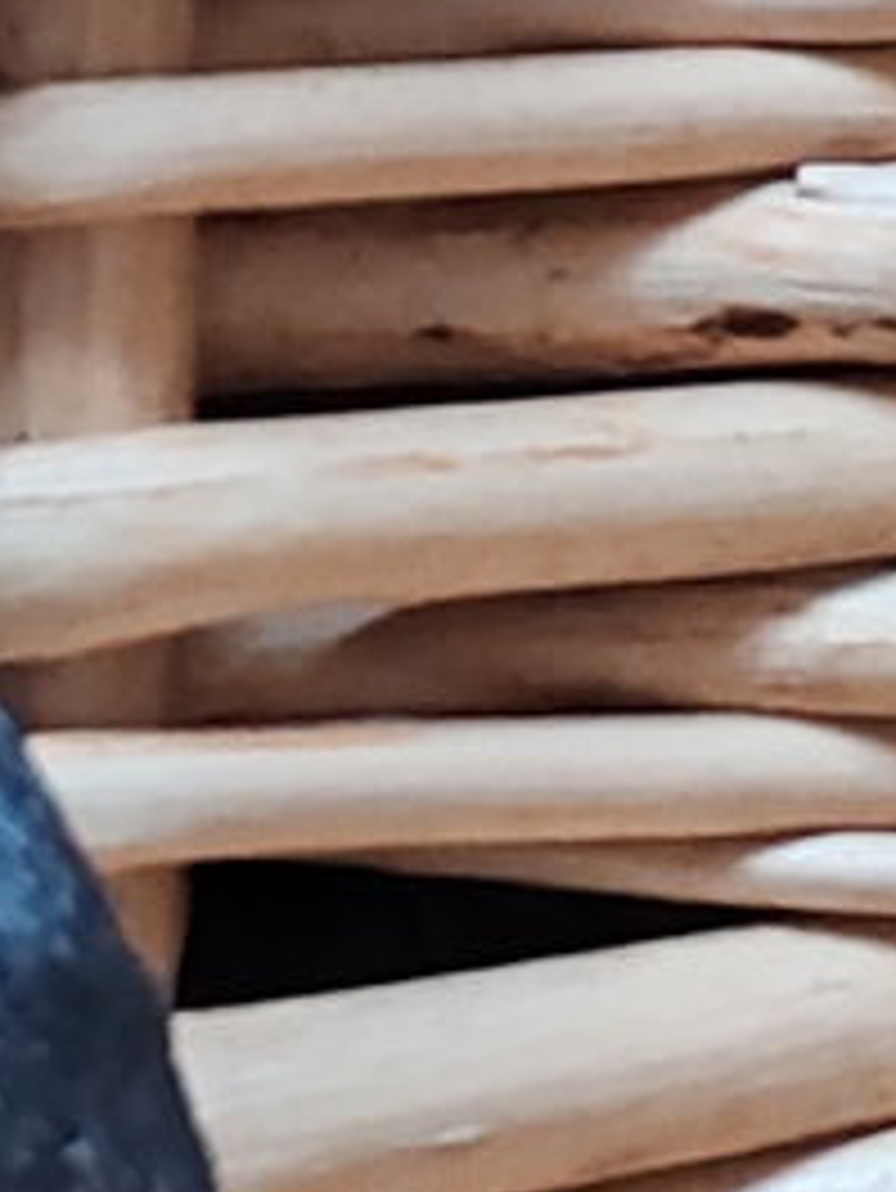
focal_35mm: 337
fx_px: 11621
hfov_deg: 4.4
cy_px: 11
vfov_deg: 5.9
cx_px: -473
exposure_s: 1/100
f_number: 1.9
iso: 800
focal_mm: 6.12
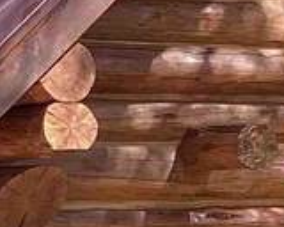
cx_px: 451
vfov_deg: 6.4
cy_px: 158
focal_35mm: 242
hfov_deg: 7.8
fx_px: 2034
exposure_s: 1/110
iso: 25
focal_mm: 3.3
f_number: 2.4
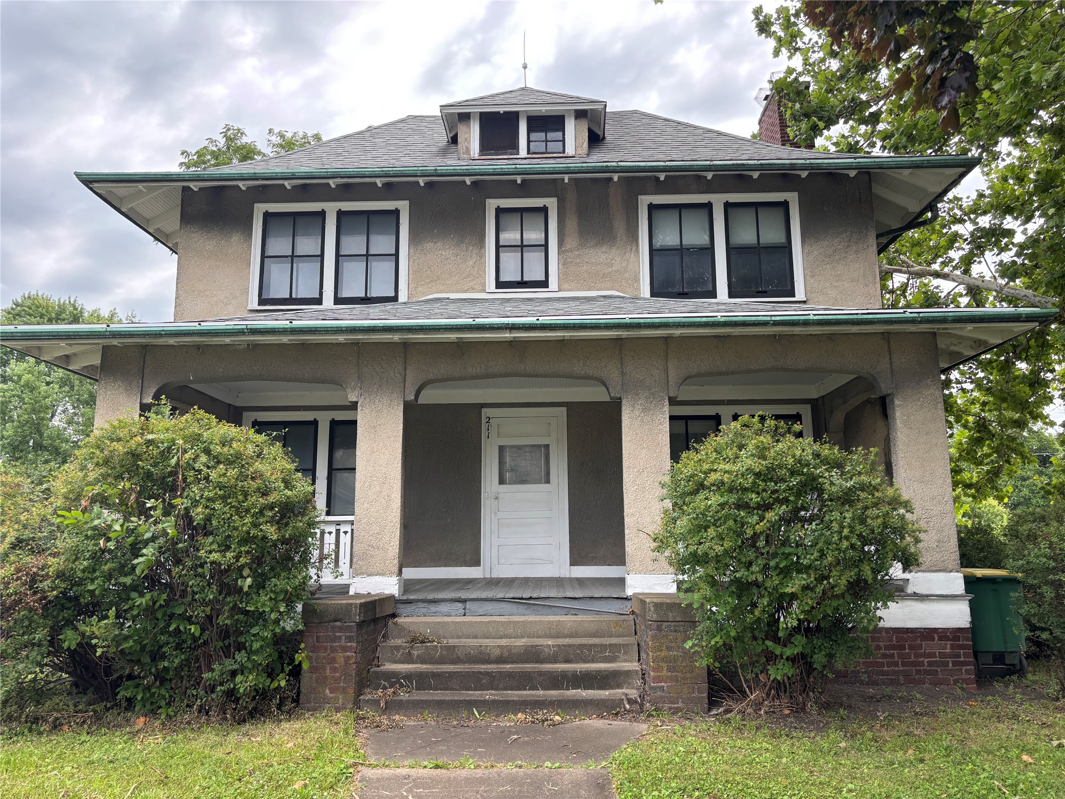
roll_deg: +1.5
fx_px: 800
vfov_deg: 53.1
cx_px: 532
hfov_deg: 67.3
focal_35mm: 26
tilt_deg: +11.5
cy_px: 400
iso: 50
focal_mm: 5.96
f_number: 1.6
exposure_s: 1/574
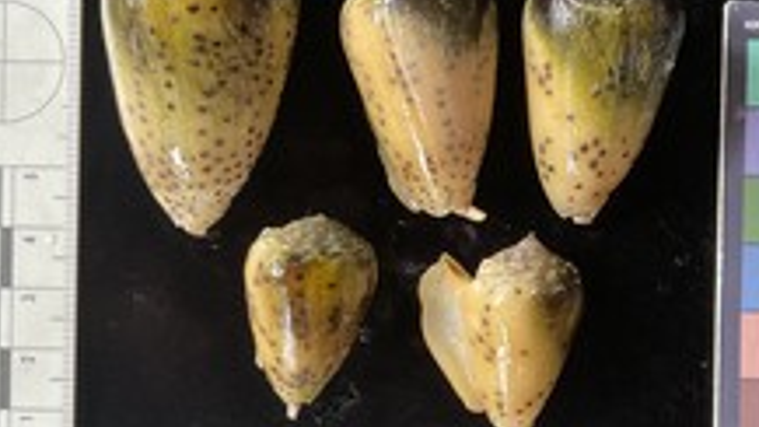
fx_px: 1026
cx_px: 479
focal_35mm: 51
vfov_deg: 23.4
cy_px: 275
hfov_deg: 40.3
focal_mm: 3
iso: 64
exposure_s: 1/60
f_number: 1.8
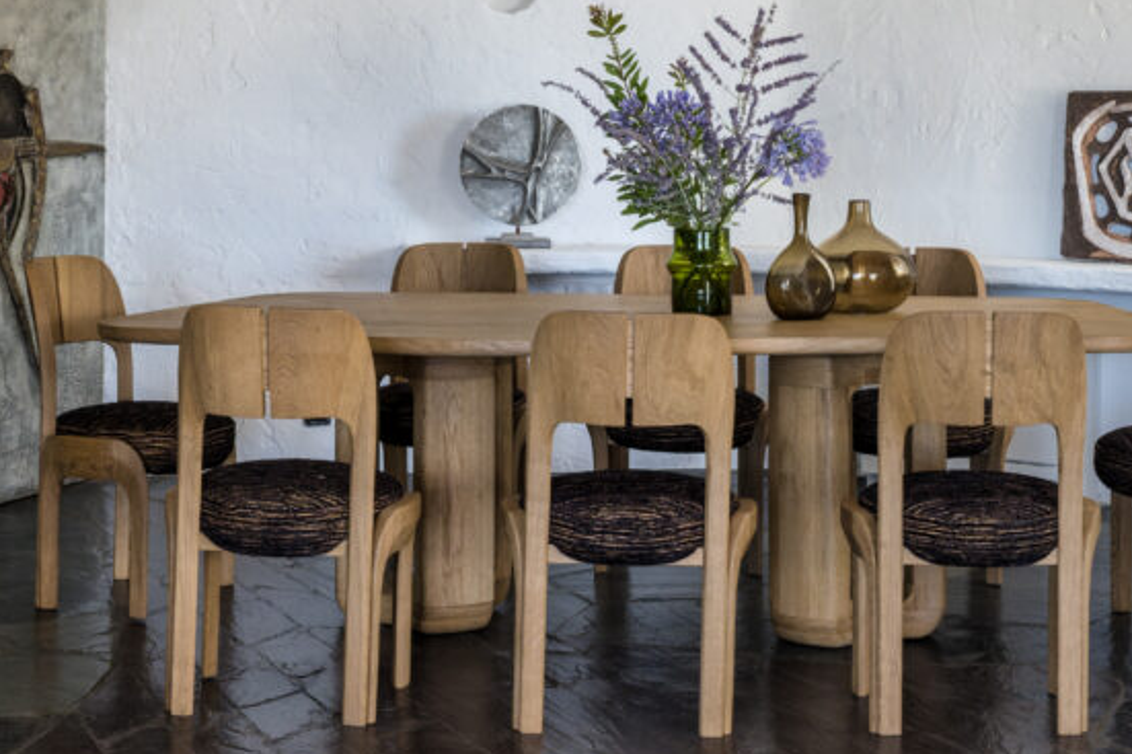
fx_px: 2043
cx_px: 606
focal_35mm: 65
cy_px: 182
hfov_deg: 31.0
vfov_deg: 20.7
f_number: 16
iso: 800
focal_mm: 35
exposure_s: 1/10
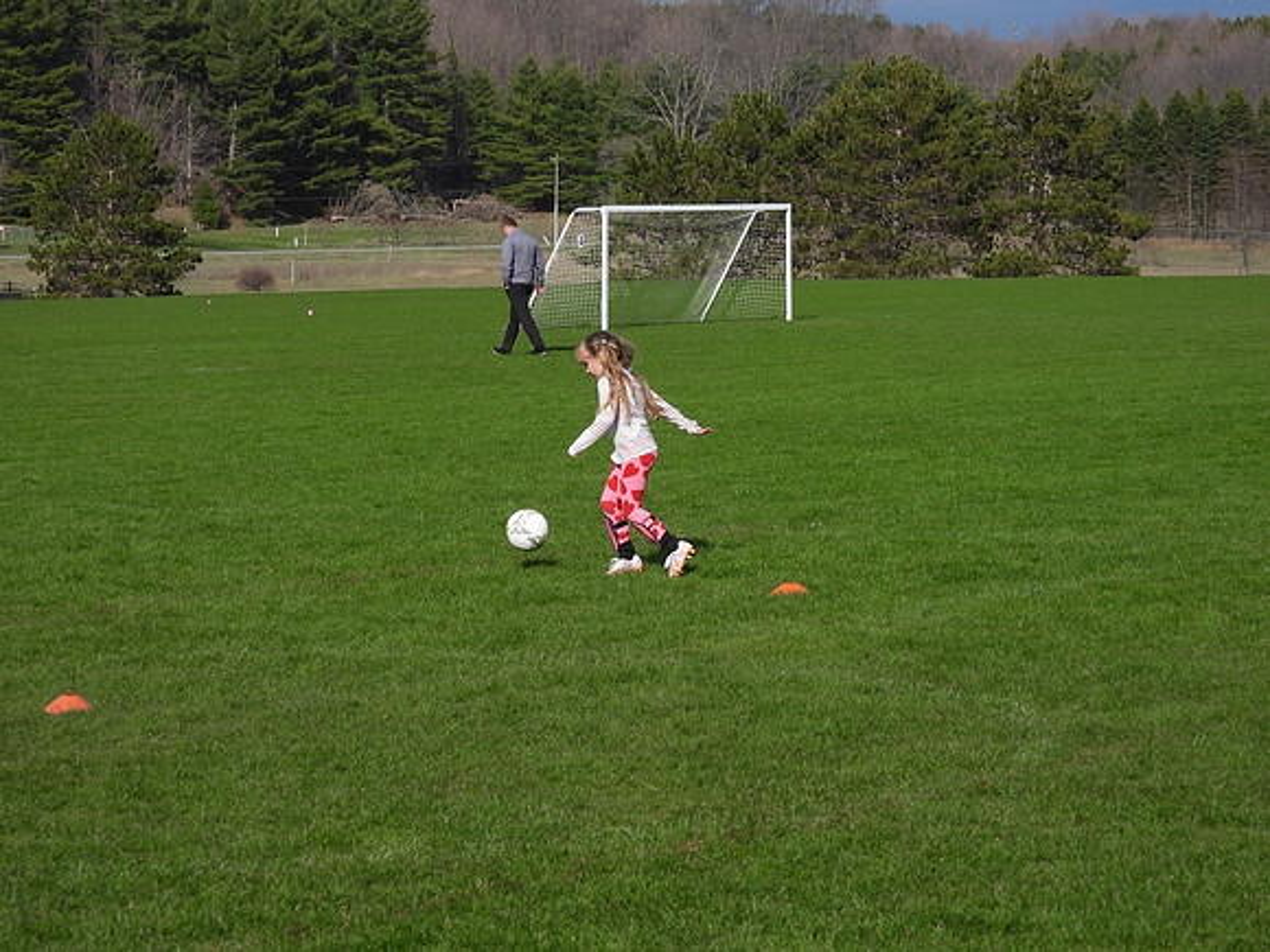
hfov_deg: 17.1
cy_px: 476
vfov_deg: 12.9
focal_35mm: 115
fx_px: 4219
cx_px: 635
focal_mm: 20.5
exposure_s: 1/1600
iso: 100
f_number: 4
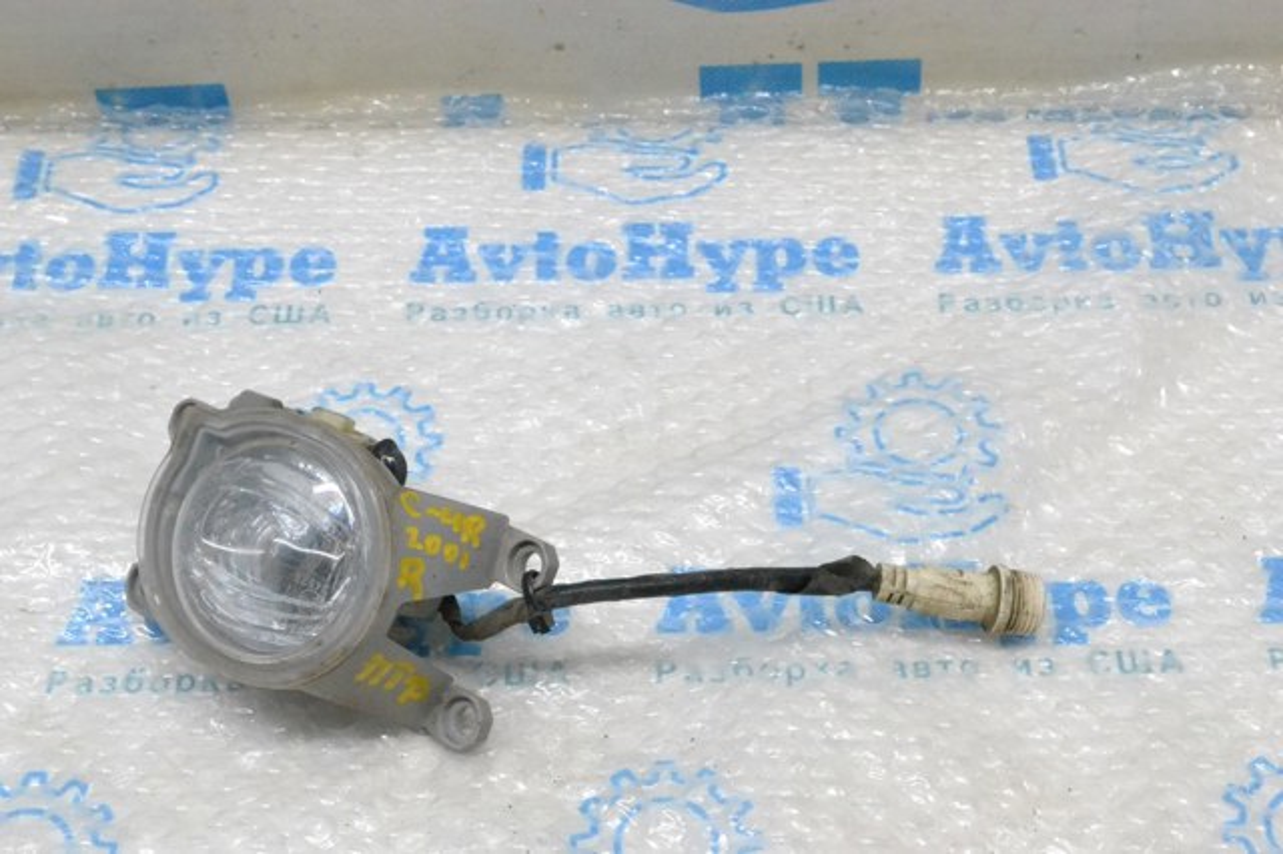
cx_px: 642
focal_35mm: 63
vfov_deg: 21.5
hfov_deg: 31.9
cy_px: 427
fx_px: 2244
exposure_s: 1/100
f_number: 14
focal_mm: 42
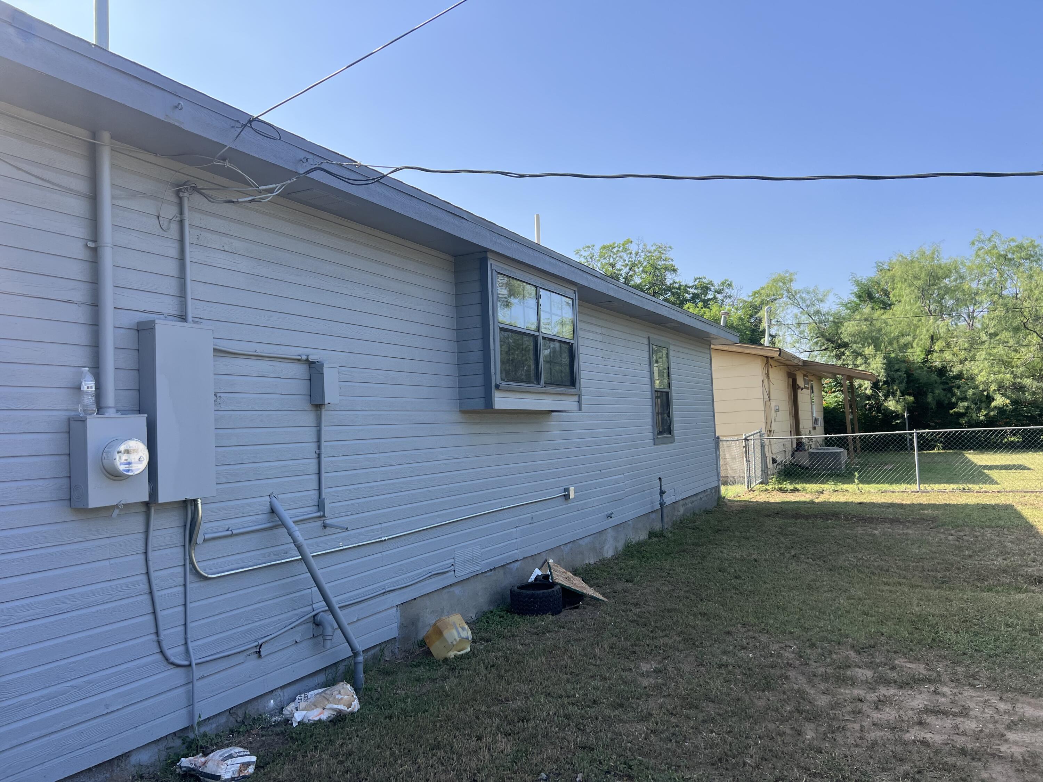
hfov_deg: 67.3
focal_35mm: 26
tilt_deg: +2.5
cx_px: 522
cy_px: 391
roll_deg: +3.3
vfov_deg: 53.1
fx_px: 783
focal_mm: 5.7
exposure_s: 1/1645
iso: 50
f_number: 1.5
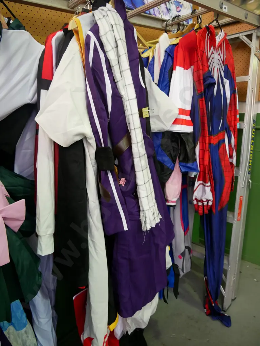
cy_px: 173
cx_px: 130
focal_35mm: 26
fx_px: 260
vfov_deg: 67.3
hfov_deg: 53.1
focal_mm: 13
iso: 1600
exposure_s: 1/60
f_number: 3.5
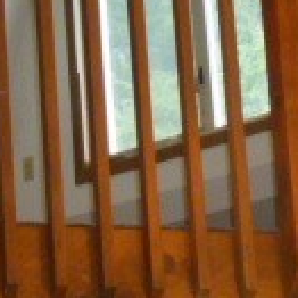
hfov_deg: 8.3
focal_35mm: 207
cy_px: 9
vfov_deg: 8.4
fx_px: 2016
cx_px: -139
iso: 1000
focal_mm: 8.6
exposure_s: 1/60
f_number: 4
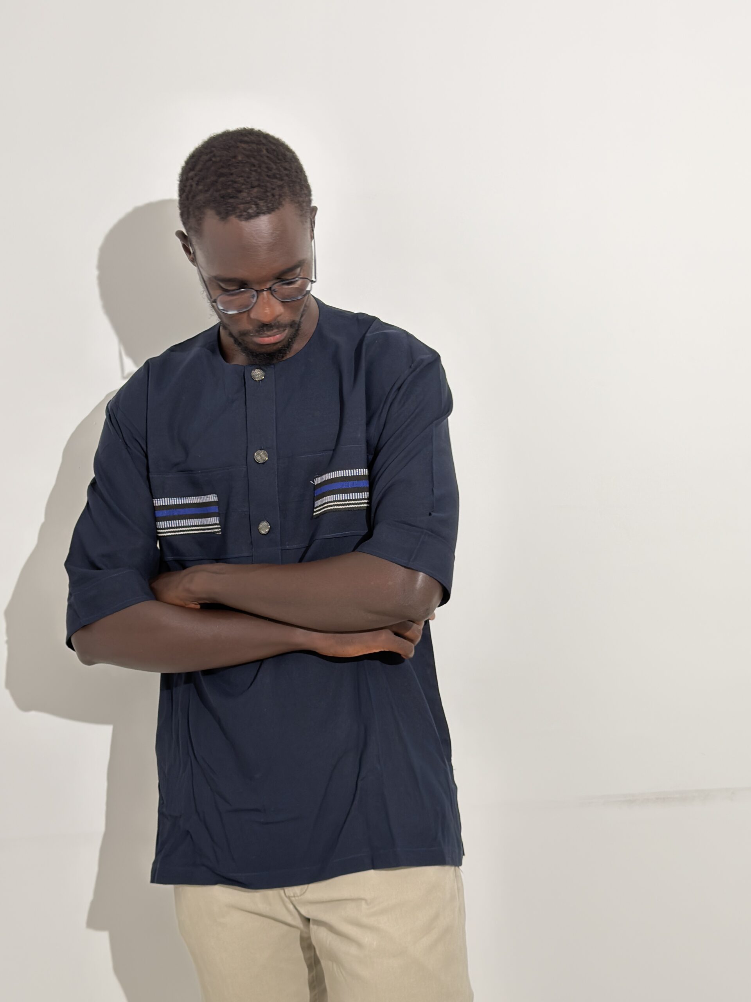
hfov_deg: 30.9
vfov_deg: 40.4
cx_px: 376
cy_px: 501
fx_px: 1360
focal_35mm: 47
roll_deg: +3.4
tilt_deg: -4.8
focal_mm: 6.76
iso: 50
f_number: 1.78
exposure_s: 1/60
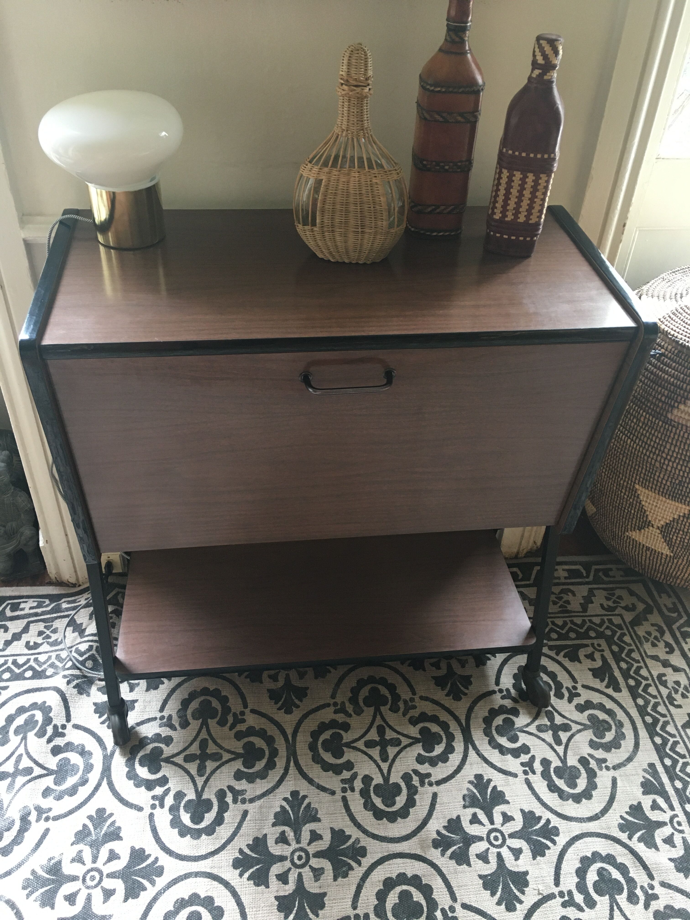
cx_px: 345
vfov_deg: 61.7
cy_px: 460
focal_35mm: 29
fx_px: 771
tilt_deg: -38.3
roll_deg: -1.9
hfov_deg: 48.2
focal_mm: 4.15
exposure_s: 1/33
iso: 160
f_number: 2.2
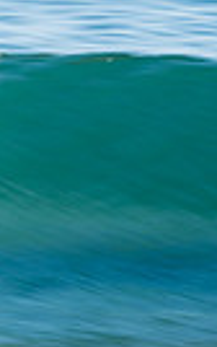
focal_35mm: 2645
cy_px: 202
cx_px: -497
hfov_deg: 0.5
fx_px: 24974
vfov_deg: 0.8
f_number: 22
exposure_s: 1/20
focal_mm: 500
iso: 31
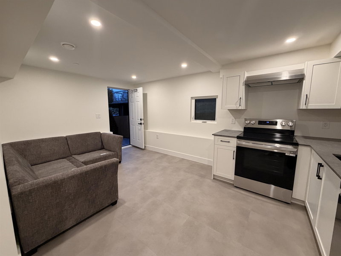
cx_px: 170
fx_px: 138
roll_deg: +0.8
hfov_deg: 102.1
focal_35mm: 14
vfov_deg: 85.7
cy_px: 128
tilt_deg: -7.5
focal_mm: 2.22
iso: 250
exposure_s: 1/60
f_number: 2.2
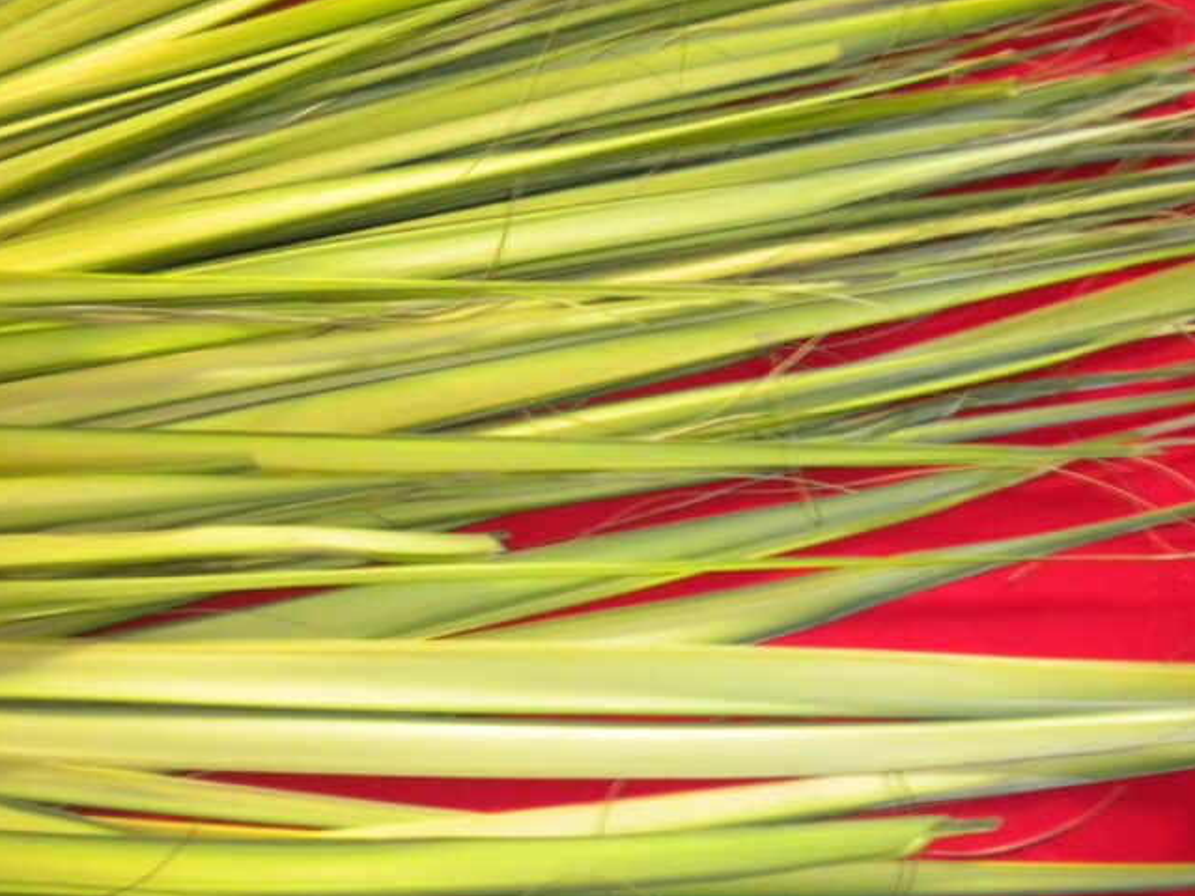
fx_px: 1450
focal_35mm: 42
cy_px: 368
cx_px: 560
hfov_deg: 44.8
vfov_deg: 34.3
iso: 400
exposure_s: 1/8
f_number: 3.1
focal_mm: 6.3
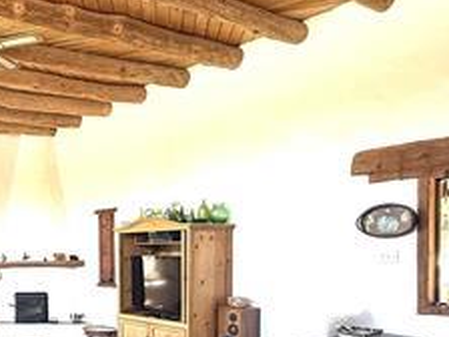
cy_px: 281
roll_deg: +0.5
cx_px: 50
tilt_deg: -4.4
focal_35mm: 40
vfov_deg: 34.6
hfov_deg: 43.1
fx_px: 519
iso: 125
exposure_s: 1/99
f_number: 2.2
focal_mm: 2.22
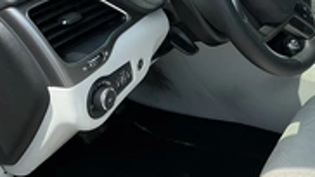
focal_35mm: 67
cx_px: 332
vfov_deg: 17.9
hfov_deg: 29.0
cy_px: 80
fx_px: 559
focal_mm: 3
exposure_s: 1/855
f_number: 1.8
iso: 25
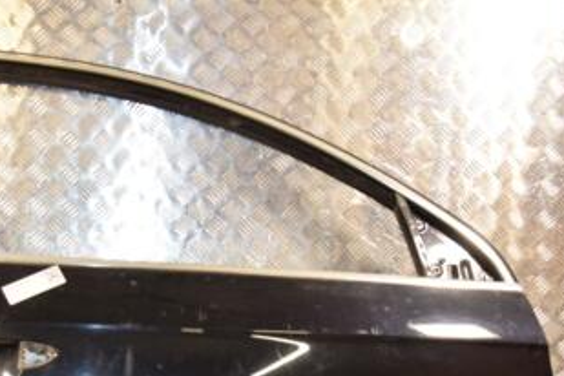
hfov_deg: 31.2
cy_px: 363
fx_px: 1003
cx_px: 188
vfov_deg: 20.6
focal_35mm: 64
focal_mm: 22
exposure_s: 1/160
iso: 800
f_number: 5
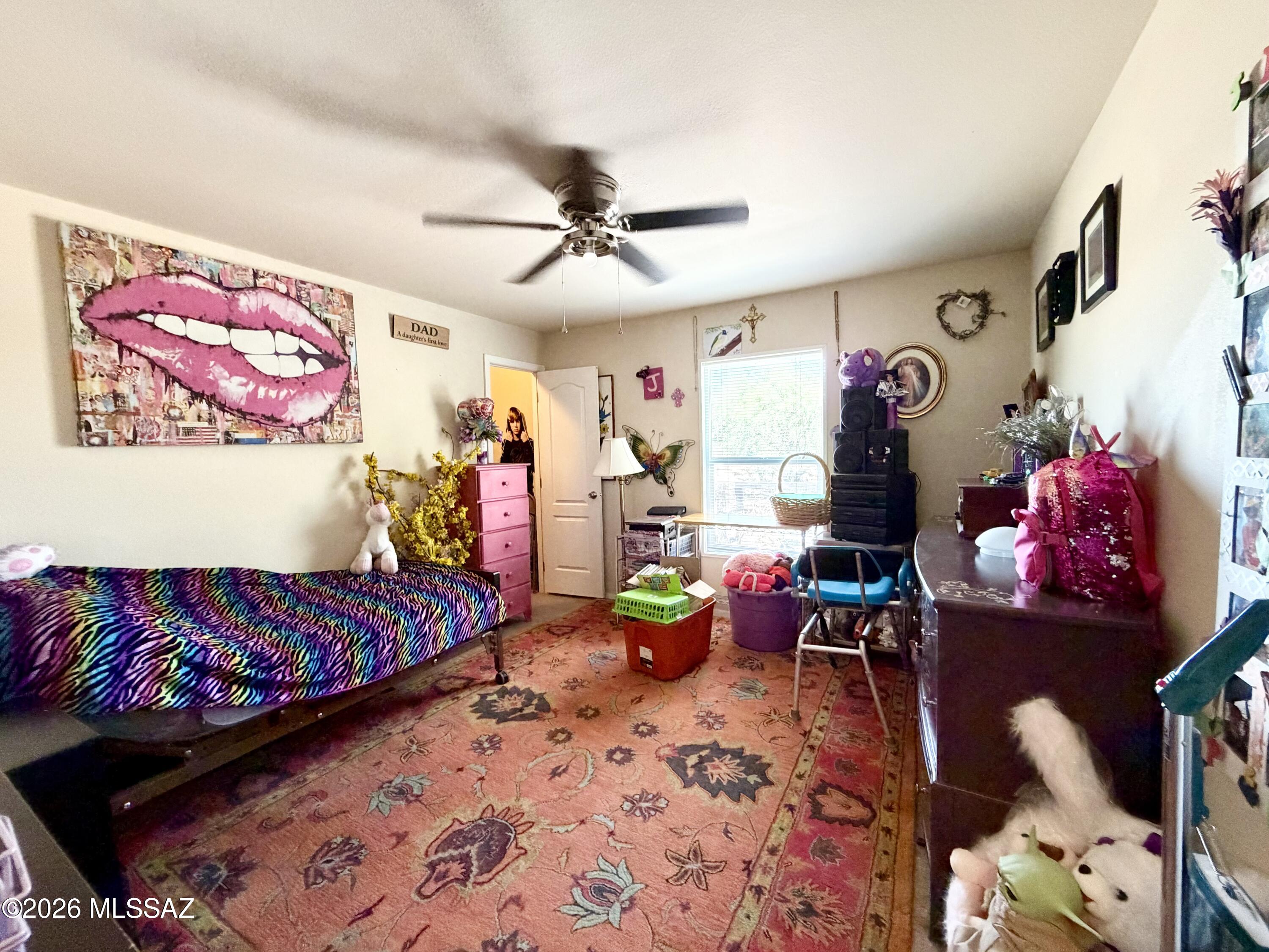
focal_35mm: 14
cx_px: 634
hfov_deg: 102.1
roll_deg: +1.6
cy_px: 476
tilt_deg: -3.8
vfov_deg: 85.7
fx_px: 513
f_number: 2.2
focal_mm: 2.22
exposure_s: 1/60
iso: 500
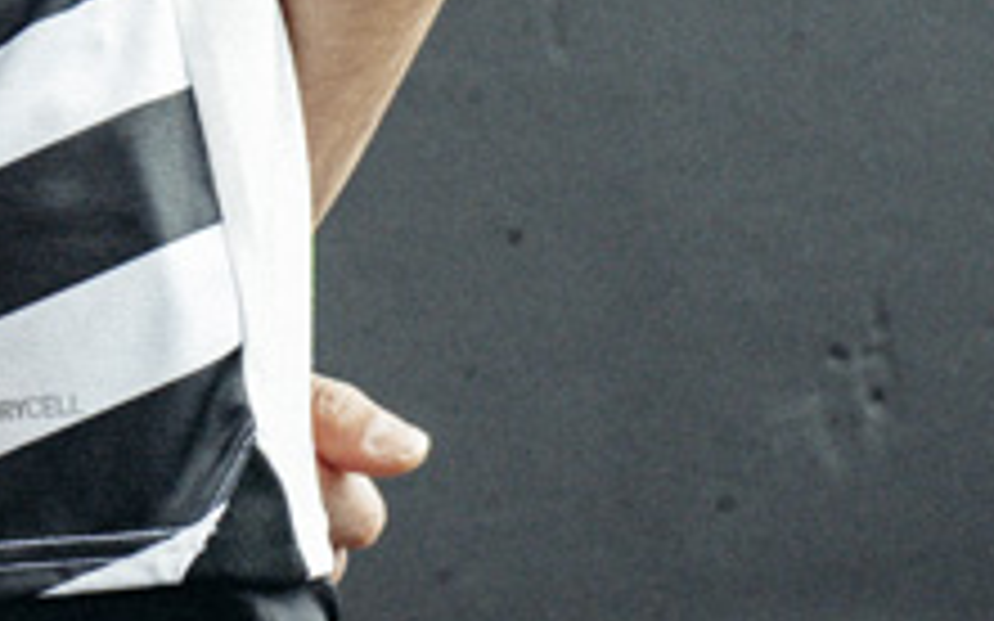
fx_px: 7502
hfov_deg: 7.5
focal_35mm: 277
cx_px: -373
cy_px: -774
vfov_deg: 4.6
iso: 1000
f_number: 4
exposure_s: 1/500
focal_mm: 50
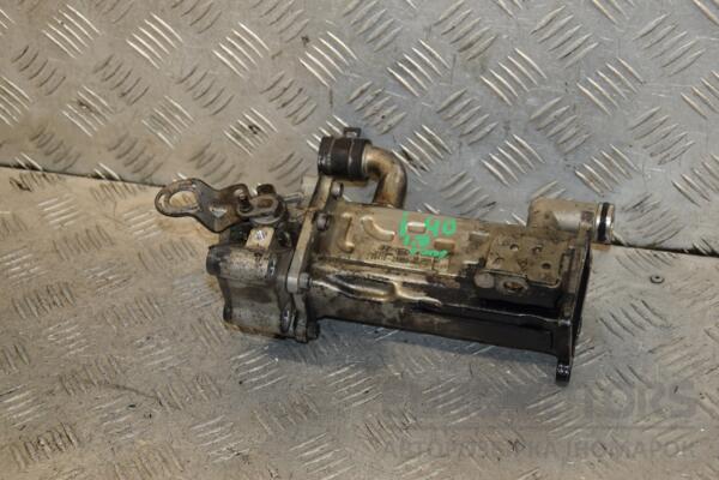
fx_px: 1498
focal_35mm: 75
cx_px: 360
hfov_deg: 27.0
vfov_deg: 18.2
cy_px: 240
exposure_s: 1/200
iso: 800
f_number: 5.6
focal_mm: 50
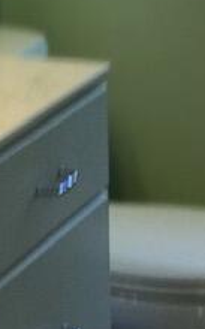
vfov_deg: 11.9
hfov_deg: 7.2
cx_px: -192
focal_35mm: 176
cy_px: 121
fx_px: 1577
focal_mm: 6.6
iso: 64
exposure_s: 1/60
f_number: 2.8
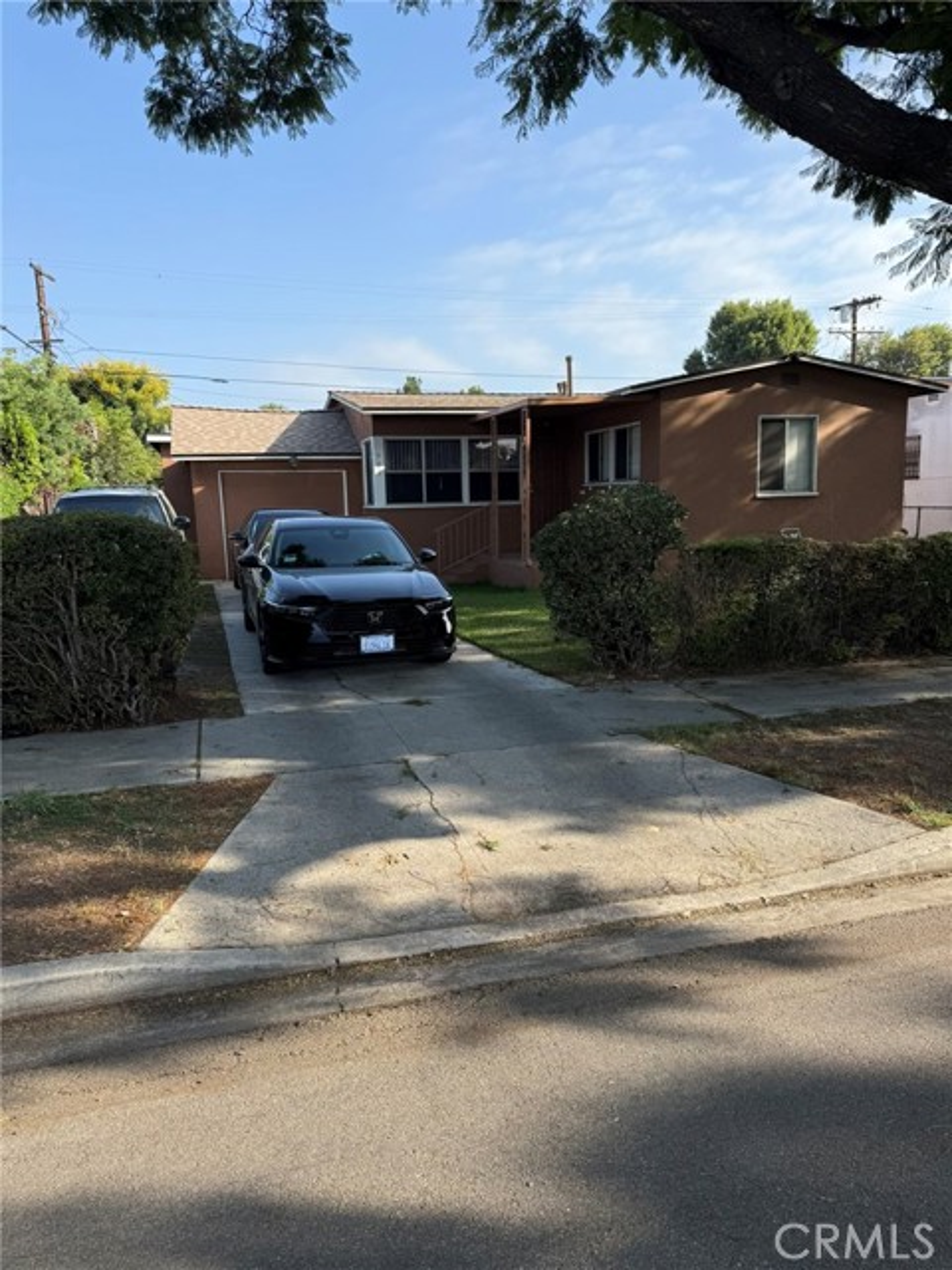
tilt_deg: -8.1
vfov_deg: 71.6
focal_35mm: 24
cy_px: 635
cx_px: 476
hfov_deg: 56.8
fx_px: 880
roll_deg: +0.3
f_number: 1.78
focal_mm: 6.76
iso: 80
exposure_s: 1/2299
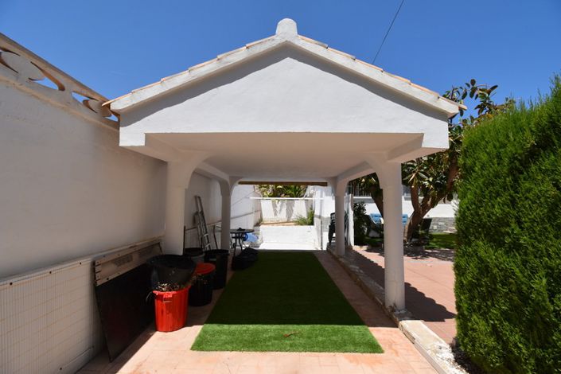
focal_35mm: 15
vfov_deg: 77.3
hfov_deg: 100.4
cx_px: 280
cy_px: 187
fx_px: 234
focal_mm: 10
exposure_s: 1/320
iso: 100
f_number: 9
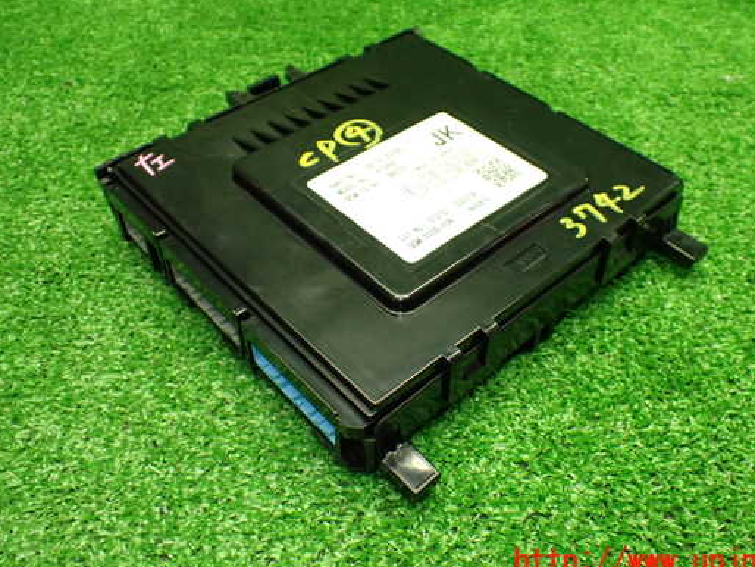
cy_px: 250
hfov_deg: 52.6
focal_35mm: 35
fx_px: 764
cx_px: 405
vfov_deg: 40.7
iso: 640
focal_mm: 5.4
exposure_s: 1/125
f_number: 2.3
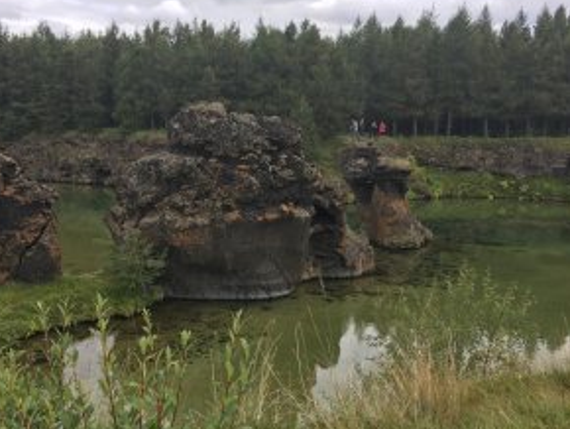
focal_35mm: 42
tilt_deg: -10.0
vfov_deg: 34.3
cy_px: 249
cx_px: 256
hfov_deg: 44.7
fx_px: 692
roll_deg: -1.1
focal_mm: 4.15
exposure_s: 1/591
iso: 25
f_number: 2.2
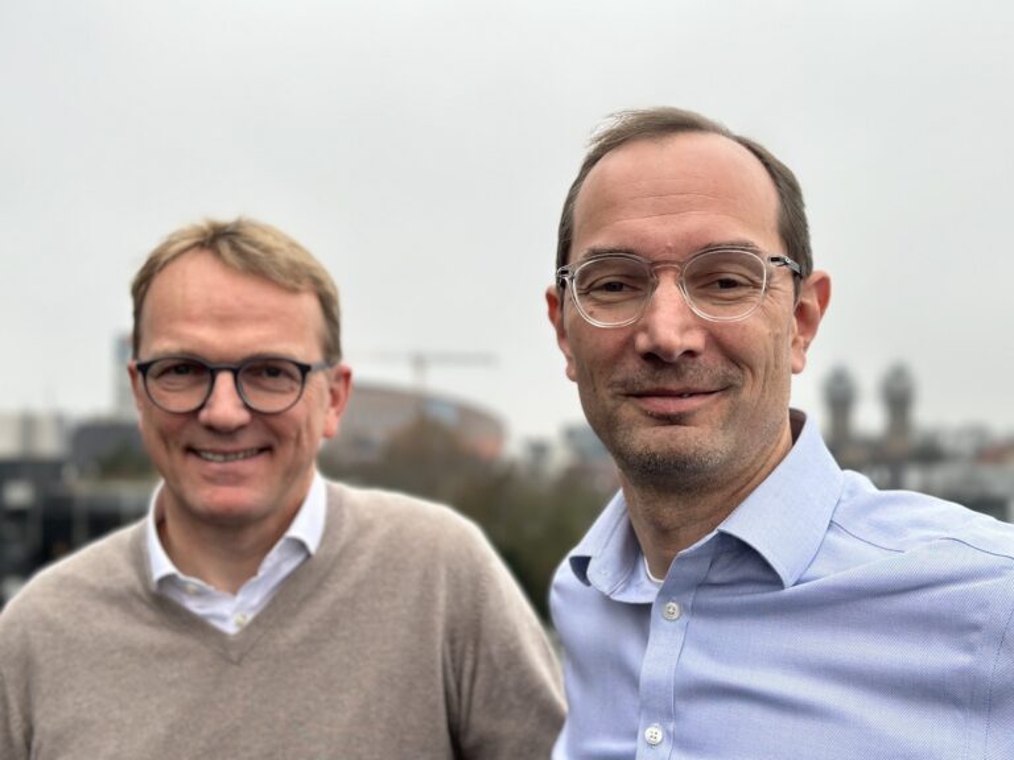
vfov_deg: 30.3
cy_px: 380
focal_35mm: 48
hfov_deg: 39.7
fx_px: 1406
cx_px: 507
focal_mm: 6.86
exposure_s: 1/265
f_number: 1.78
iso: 80
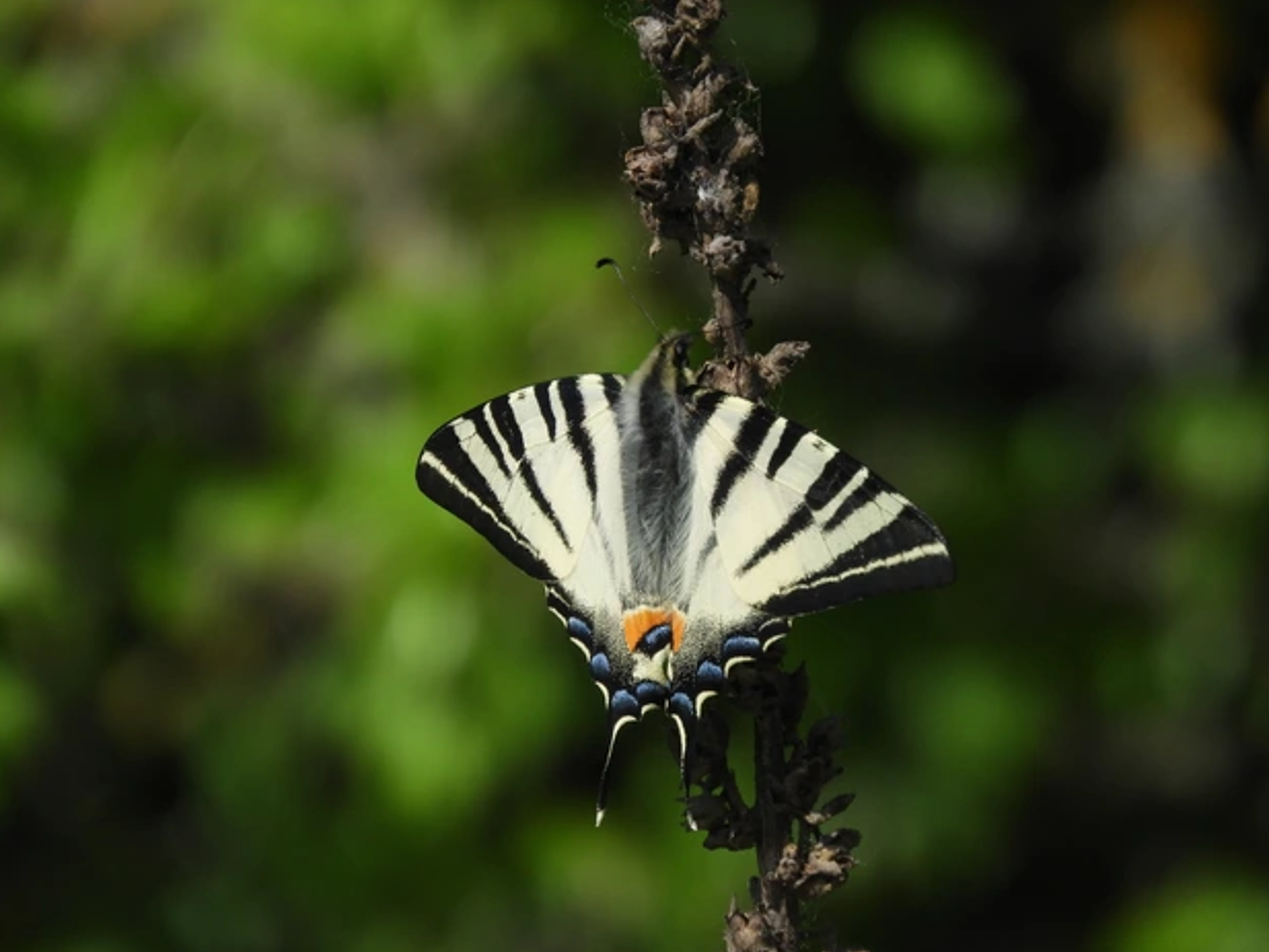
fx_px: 30433
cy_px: 485
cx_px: 621
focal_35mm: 830
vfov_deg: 1.8
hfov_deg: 2.4
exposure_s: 1/1250
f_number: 5.6
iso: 200
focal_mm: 143.3
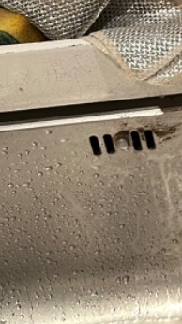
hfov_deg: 11.5
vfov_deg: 20.6
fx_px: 781
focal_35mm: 91
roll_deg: +0.5
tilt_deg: -28.4
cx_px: 402
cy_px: -137
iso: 200
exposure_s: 1/50
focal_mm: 6.86
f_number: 1.78
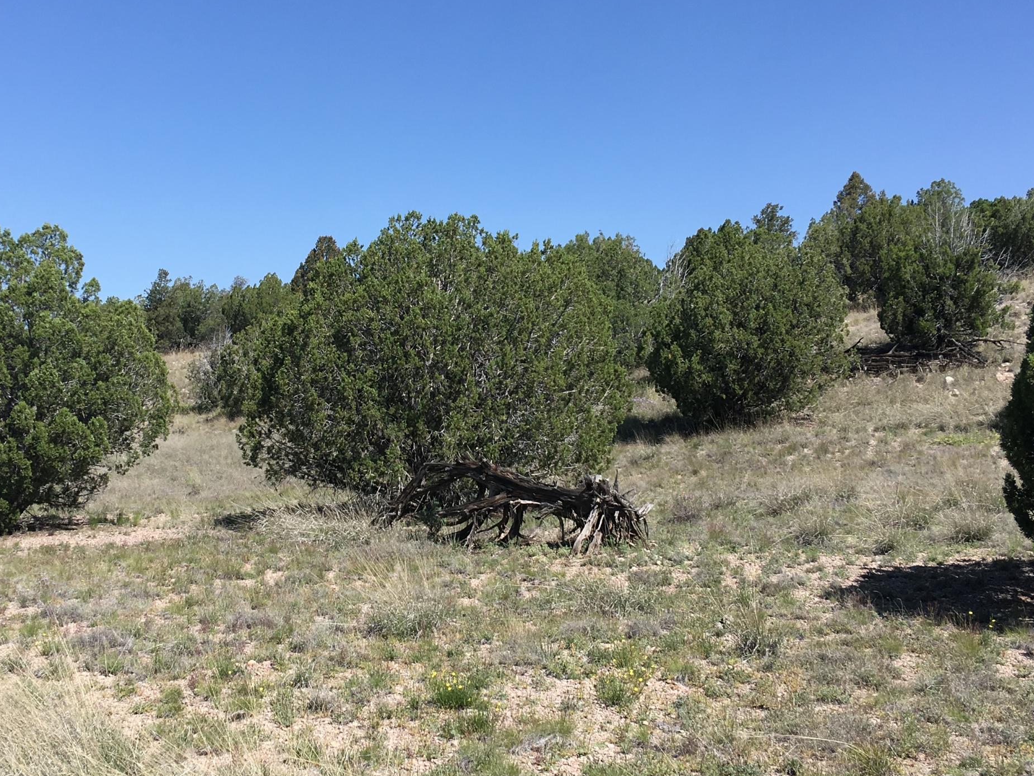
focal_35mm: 47
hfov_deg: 40.3
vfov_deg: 30.9
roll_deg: -3.3
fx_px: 1404
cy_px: 391
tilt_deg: +3.1
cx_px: 422
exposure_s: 1/1350
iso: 25
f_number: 2.2
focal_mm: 4.15
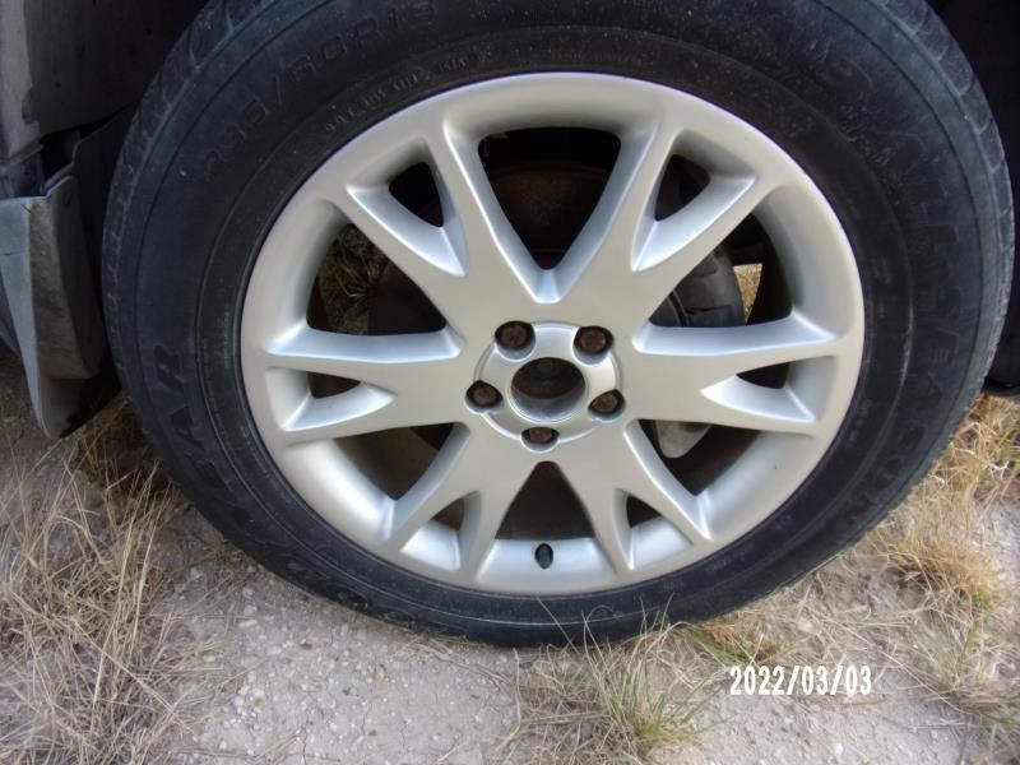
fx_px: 707
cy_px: 382
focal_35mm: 24
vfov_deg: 56.8
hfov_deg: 71.6
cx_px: 510
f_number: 3.3
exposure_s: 1/140
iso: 80
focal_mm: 4.3
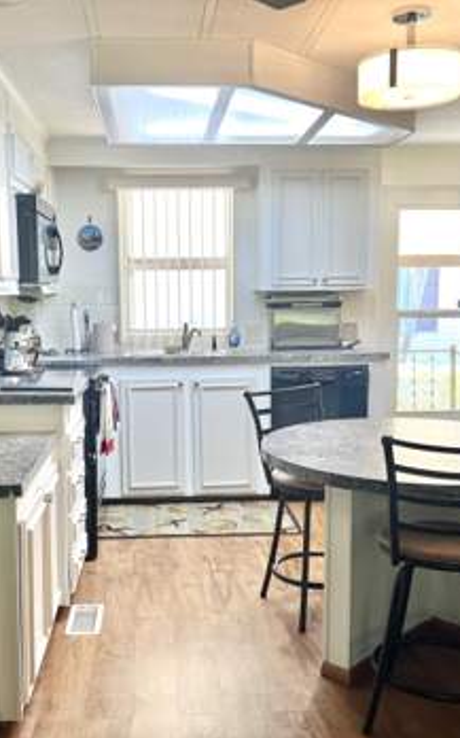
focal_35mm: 38
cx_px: 187
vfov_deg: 51.6
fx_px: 763
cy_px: 379
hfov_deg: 33.4
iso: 100
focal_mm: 5.7
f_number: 1.5
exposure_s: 1/120
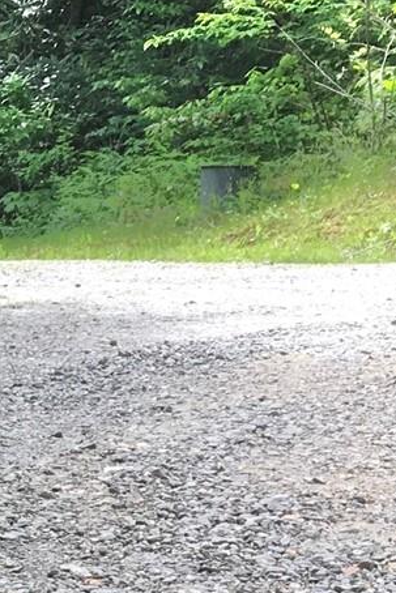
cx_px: -734
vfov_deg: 15.1
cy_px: 269
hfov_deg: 8.6
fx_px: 2242
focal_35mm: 136
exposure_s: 1/264
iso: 25
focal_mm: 4.15
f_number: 2.2
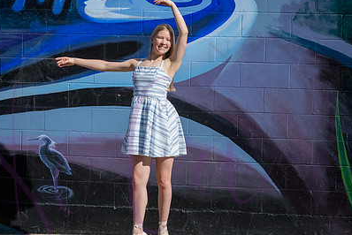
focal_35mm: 134
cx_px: 103
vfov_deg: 10.3
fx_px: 1311
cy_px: 95
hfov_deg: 15.2
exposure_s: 1/1000
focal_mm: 92
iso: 400
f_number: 9
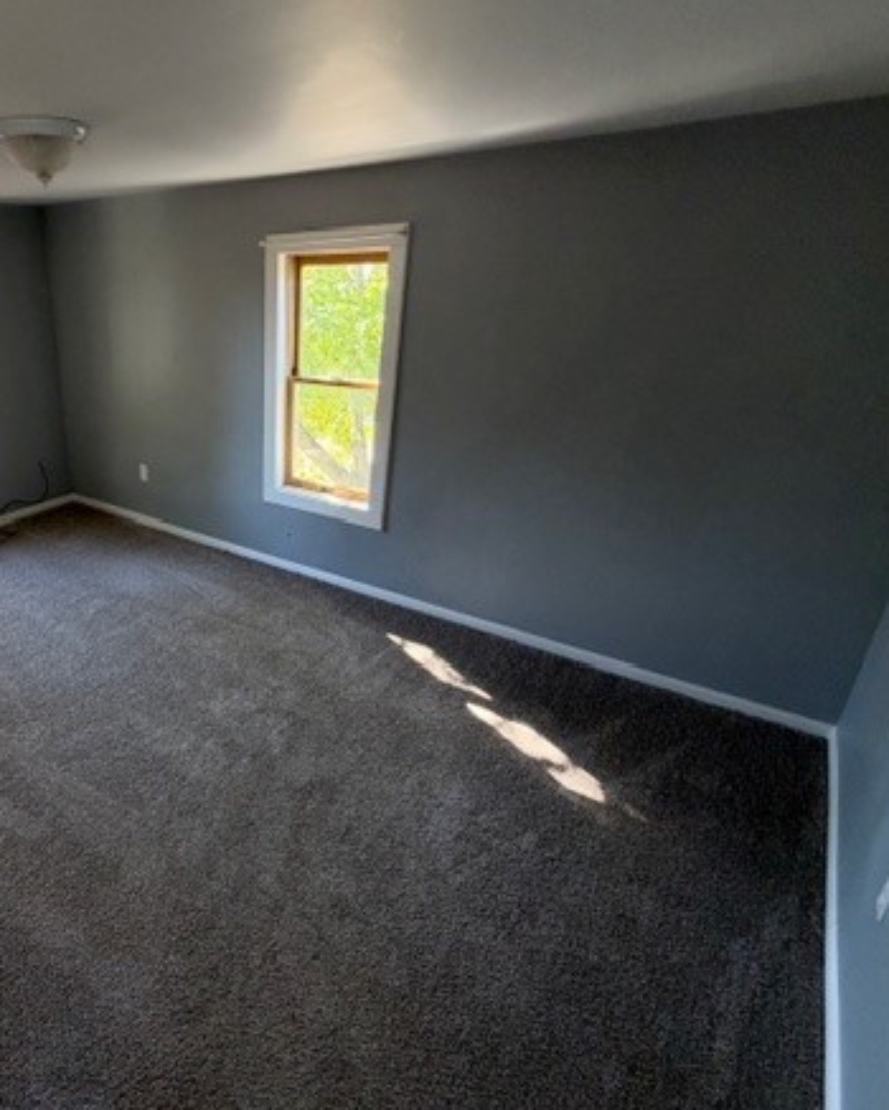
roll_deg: +1.3
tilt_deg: -22.0
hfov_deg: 64.0
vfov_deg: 80.4
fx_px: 657
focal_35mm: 20
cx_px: 221
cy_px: 556
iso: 320
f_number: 2.2
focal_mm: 2.22
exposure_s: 1/84
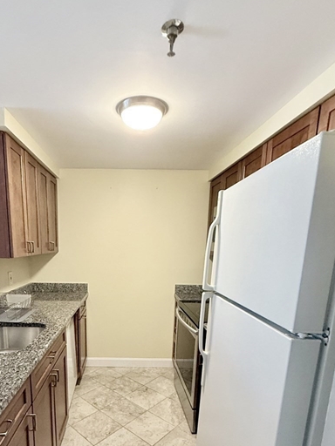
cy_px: 295
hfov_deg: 62.5
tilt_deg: -10.6
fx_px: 271
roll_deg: -1.9
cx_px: 125
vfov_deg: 76.6
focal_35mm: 21
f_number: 2.2
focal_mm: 2.22
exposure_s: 1/60
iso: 320
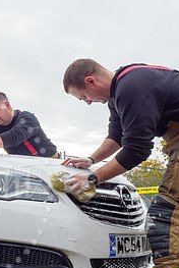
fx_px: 409
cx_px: -44
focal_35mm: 55
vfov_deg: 35.7
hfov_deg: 22.5
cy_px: 187
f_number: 5.6
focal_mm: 12
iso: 200
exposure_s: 1/160
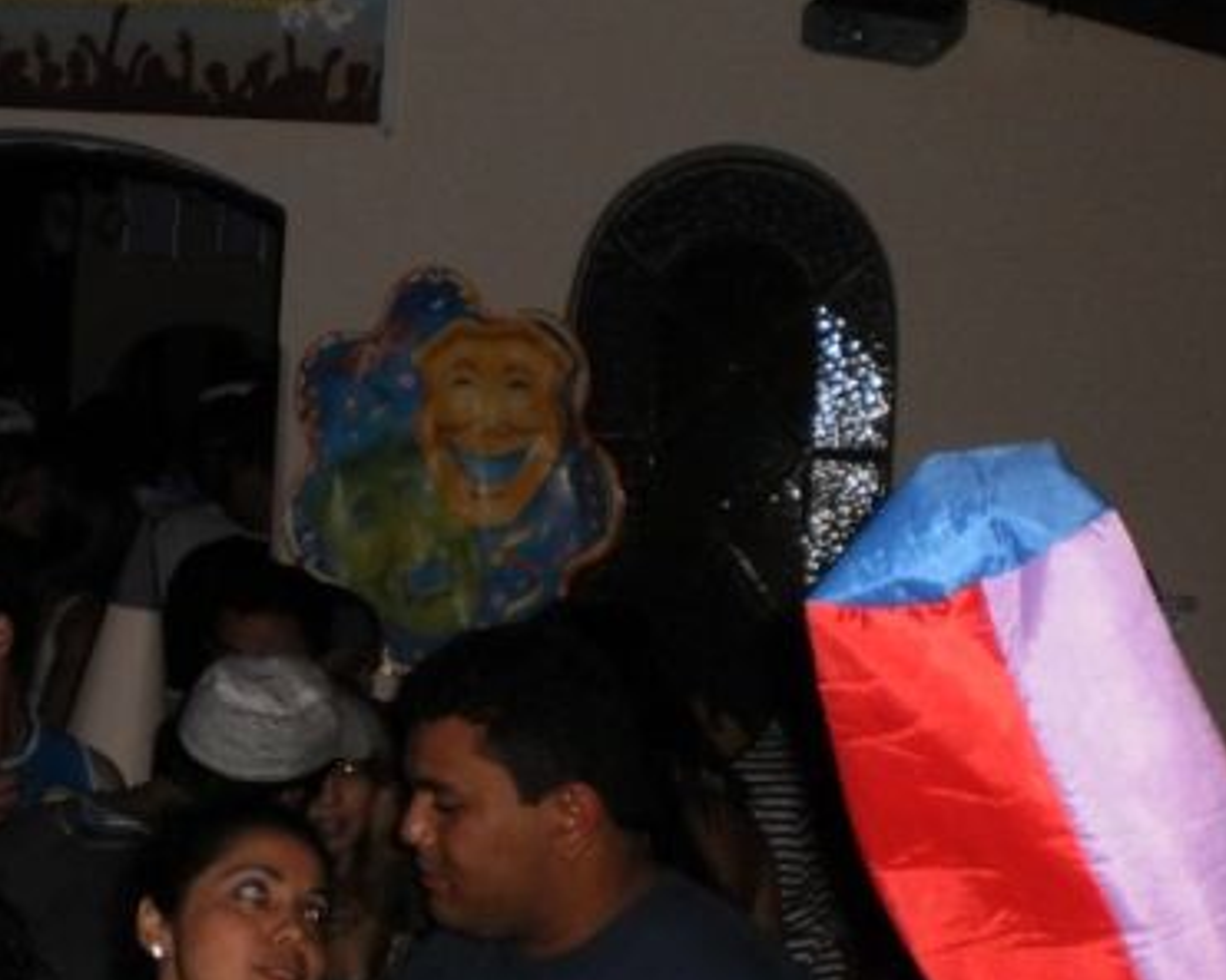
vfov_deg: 20.2
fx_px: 2758
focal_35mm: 76
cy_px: 450
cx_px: 93
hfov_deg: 24.3
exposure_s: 1/30
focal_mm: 6.3
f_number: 3.1
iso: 160
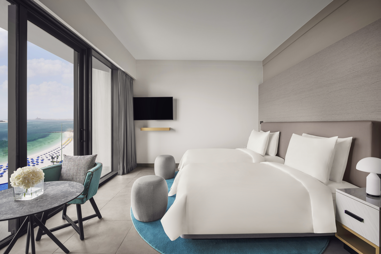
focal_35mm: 16
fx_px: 169
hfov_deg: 96.7
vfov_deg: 73.7
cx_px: 190
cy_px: 127
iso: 200
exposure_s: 15
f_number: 9.5
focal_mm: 16
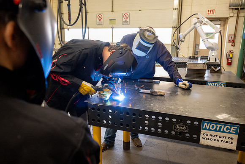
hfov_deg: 67.4
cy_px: 82
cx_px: 122
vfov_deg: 48.0
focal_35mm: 27
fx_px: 184
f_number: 4
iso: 2000
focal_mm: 27
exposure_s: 1/200
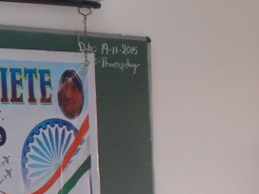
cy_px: 222
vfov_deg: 9.8
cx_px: -157
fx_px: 1115
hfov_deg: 12.4
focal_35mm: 149
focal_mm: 7.9
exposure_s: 1/30
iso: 160
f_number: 4.2
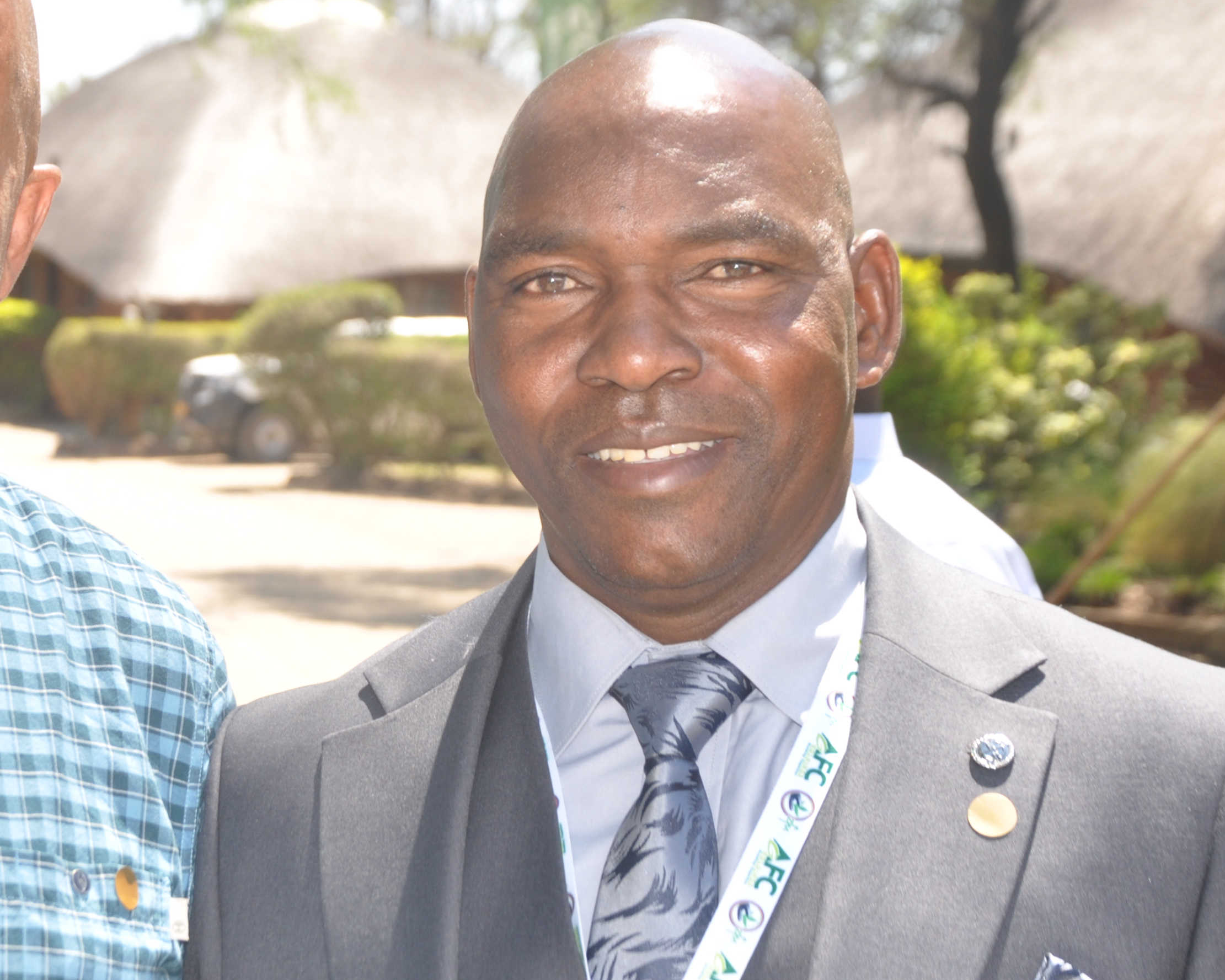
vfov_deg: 13.5
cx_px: 256
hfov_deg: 16.7
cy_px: 532
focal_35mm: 114
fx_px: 4133
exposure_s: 1/200
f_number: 7.1
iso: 200
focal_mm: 42
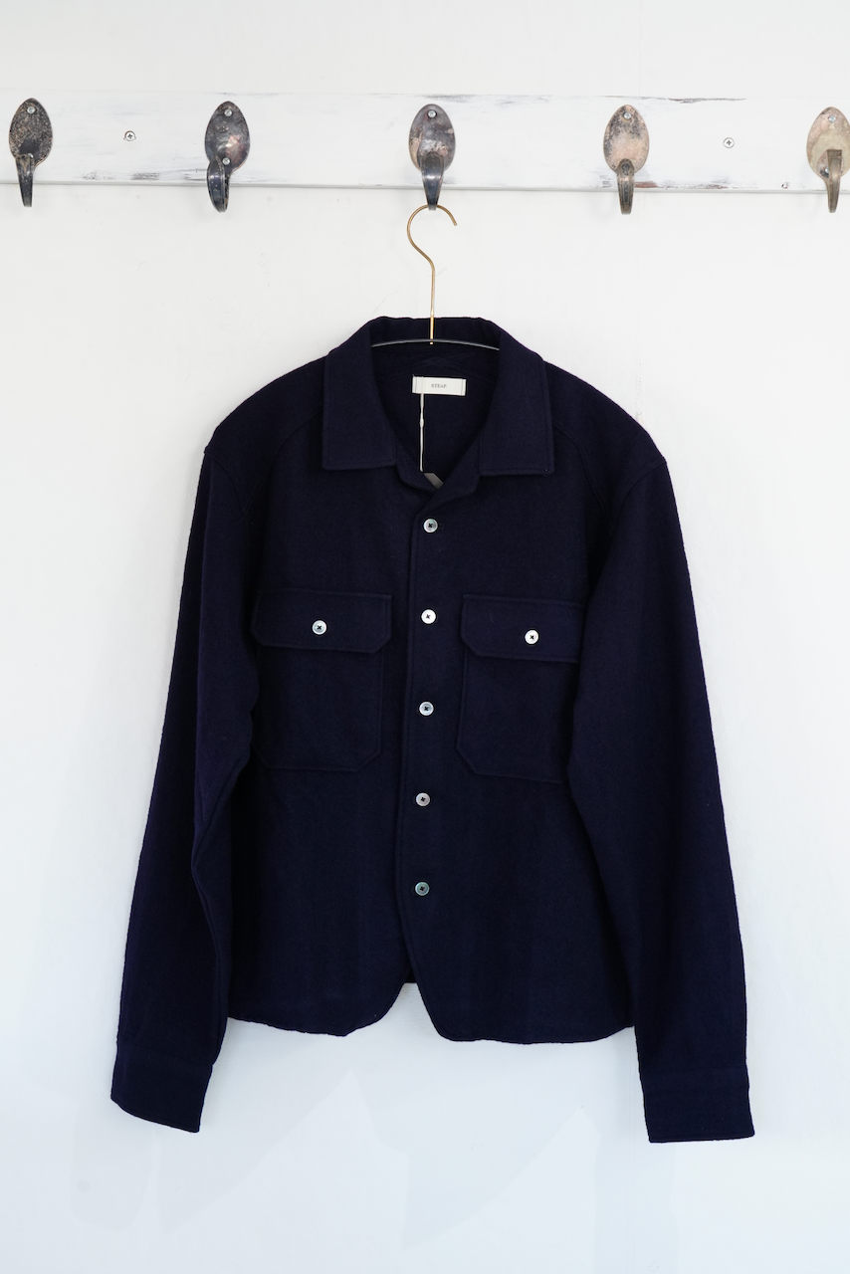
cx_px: 425
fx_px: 2301
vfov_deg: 31.0
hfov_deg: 20.9
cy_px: 637
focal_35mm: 65
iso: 1250
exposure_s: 1/30
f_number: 8
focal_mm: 65
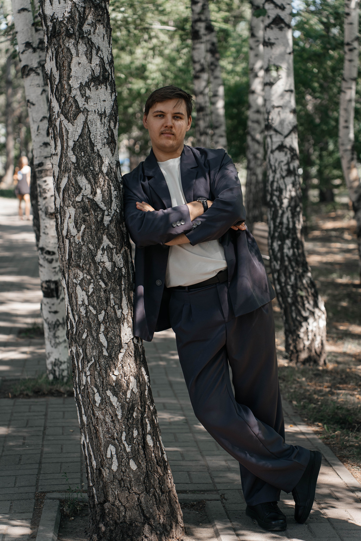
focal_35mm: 75
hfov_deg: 18.2
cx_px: 180
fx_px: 1128
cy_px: 270
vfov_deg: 27.0
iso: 50
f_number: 3.2
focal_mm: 75
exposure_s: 1/160
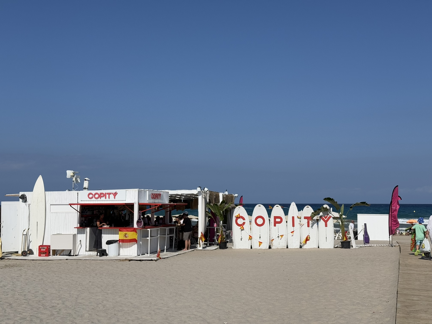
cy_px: 162
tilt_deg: +4.7
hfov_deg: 39.7
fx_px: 599
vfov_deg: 30.3
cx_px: 216
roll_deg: +0.2
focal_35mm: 48
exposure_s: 1/11364
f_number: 1.78
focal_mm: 6.76
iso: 64
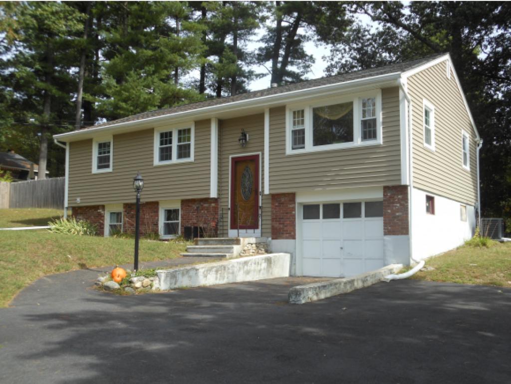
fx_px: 561
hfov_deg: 49.0
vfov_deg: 37.8
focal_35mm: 38
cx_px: 256
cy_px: 192
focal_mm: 6.8
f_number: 3.6
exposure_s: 1/400
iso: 80
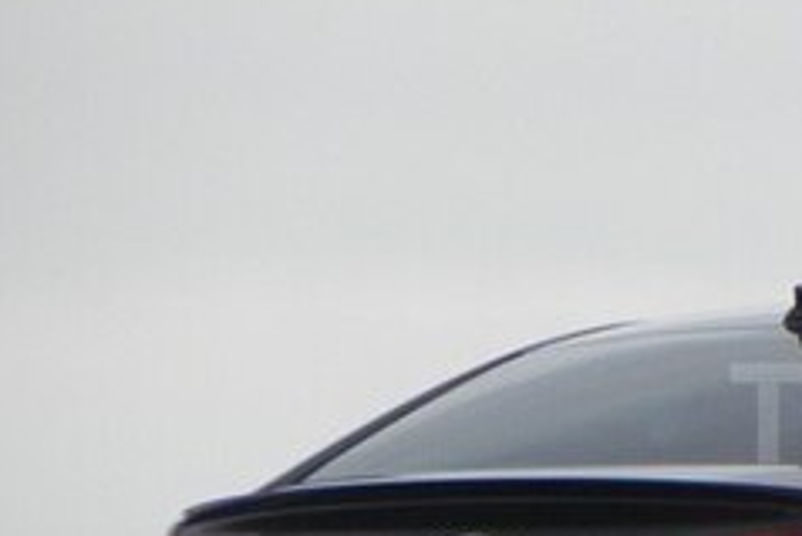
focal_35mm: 1225
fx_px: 27306
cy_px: 413
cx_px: 1075
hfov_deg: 1.7
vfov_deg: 1.1
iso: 399
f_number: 5
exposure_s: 1/60
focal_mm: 75.7
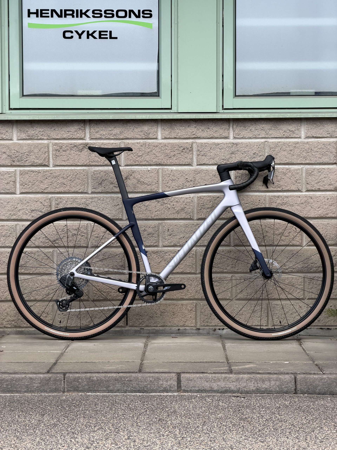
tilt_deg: -1.6
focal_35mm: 100
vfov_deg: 19.6
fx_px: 1298
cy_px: 225
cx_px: 168
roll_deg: -0.1
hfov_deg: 14.8
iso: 50
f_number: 2.8
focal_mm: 16.89
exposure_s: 1/465
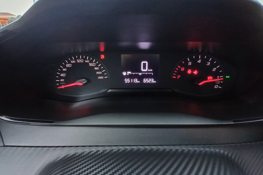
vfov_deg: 67.3
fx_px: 131
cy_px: 82
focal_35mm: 18
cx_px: 131
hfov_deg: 90.0
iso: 400
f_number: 2.2
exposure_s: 1/30
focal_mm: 1.4
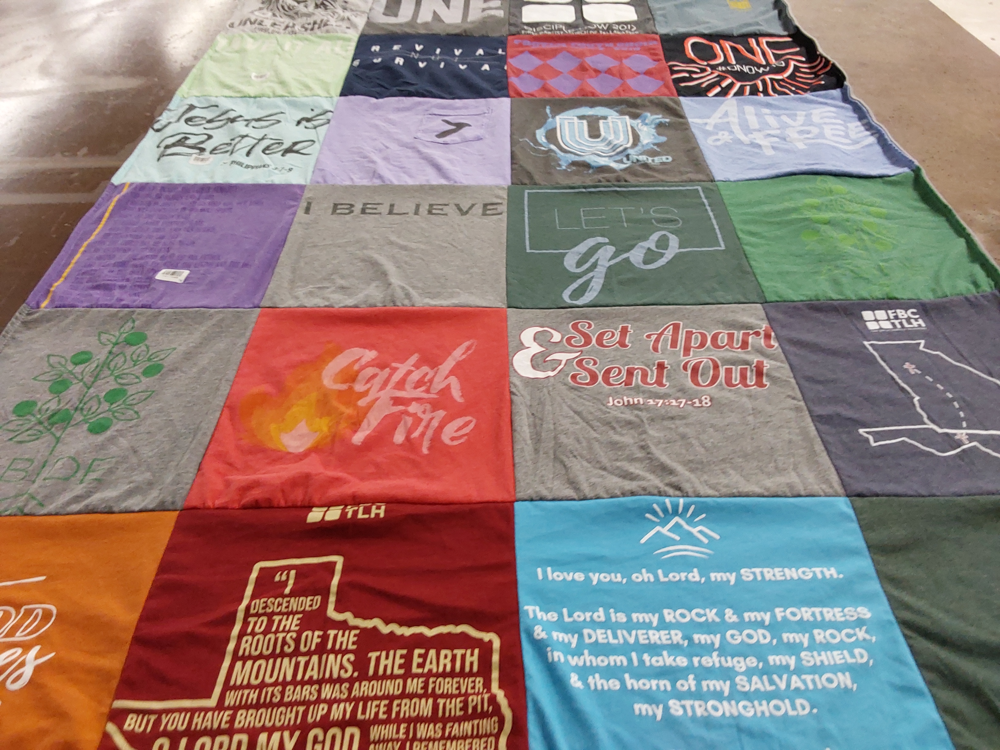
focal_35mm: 28
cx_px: 500
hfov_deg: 63.4
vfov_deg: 49.7
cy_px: 375
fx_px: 809
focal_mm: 2.91
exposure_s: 1/60
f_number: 1.9
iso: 125
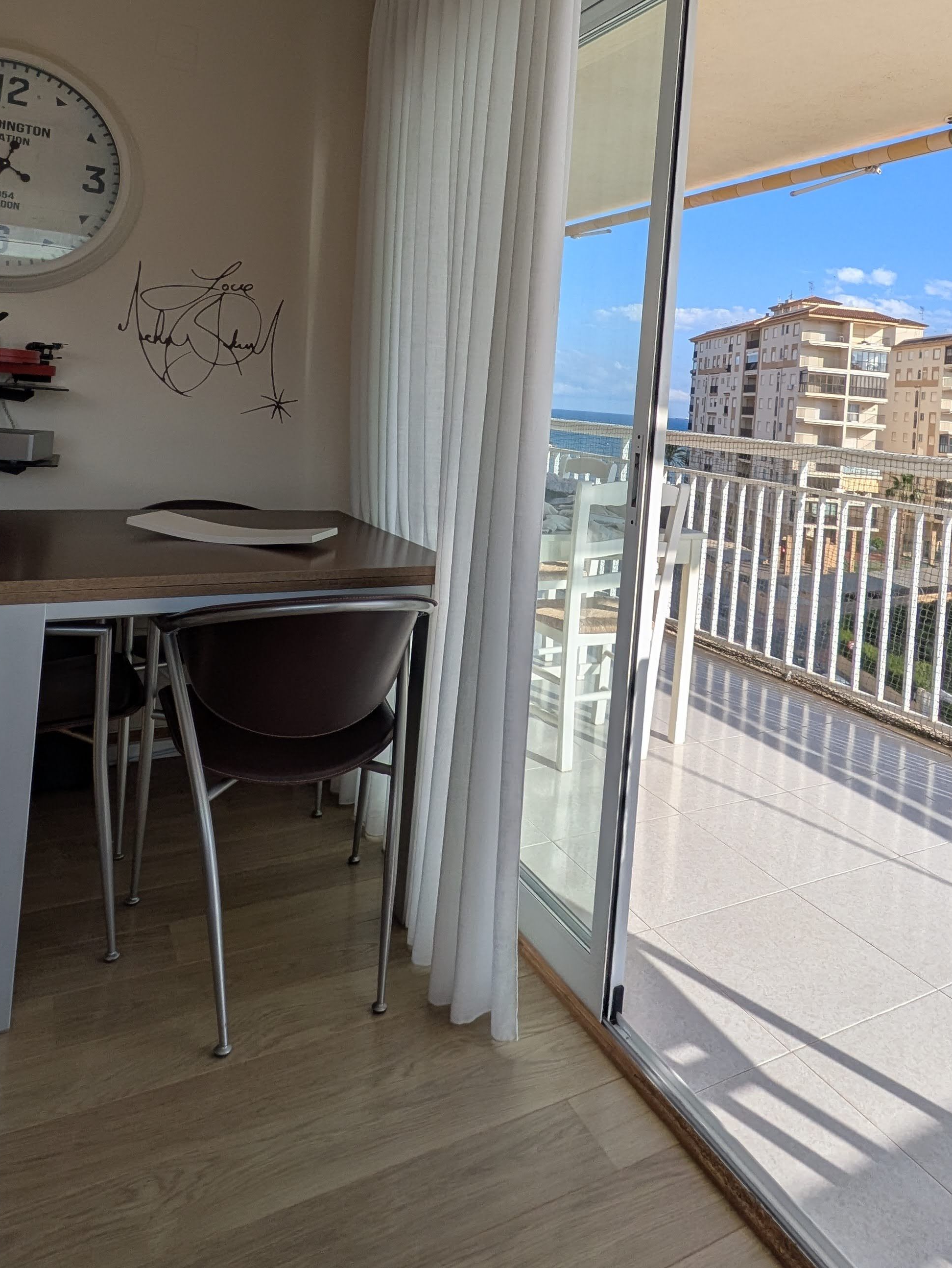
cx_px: 577
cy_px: 372
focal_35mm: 25
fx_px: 916
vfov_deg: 66.5
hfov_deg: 54.5
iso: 50
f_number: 2.2
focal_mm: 1.83
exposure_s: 1/1605
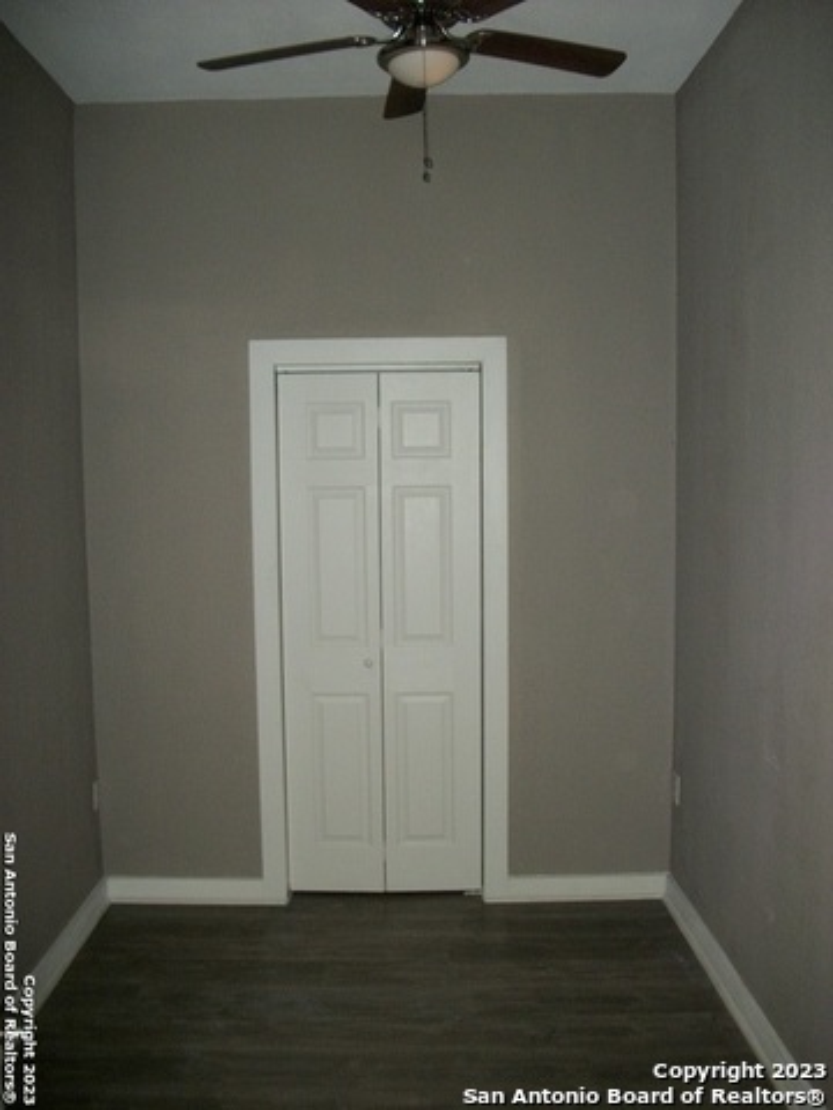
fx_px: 1027
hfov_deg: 44.2
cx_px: 416
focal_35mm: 32
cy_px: 555
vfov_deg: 56.8
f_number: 2.9
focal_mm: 5.7
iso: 160
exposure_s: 1/30
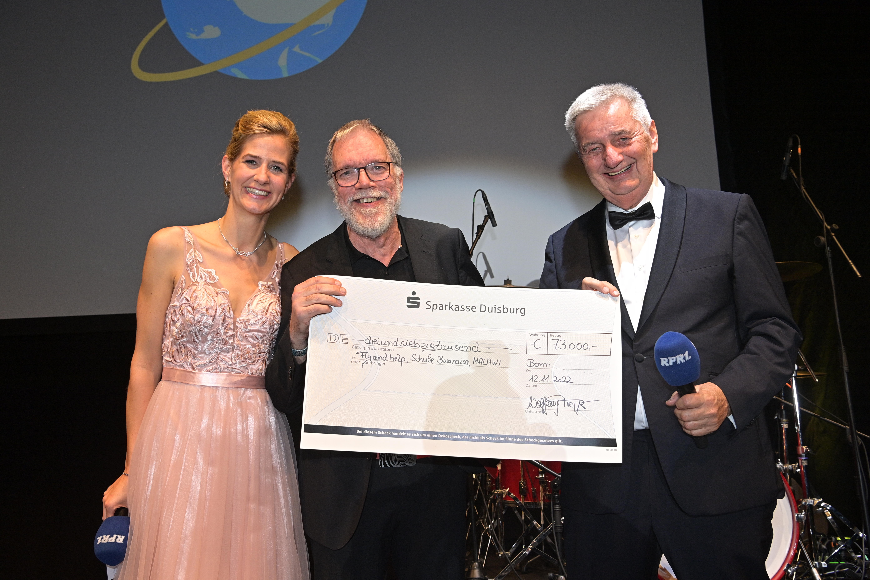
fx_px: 846
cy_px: 290
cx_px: 435
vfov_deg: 37.9
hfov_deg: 54.4
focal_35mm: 35
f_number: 7.1
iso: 1600
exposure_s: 1/200
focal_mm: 35
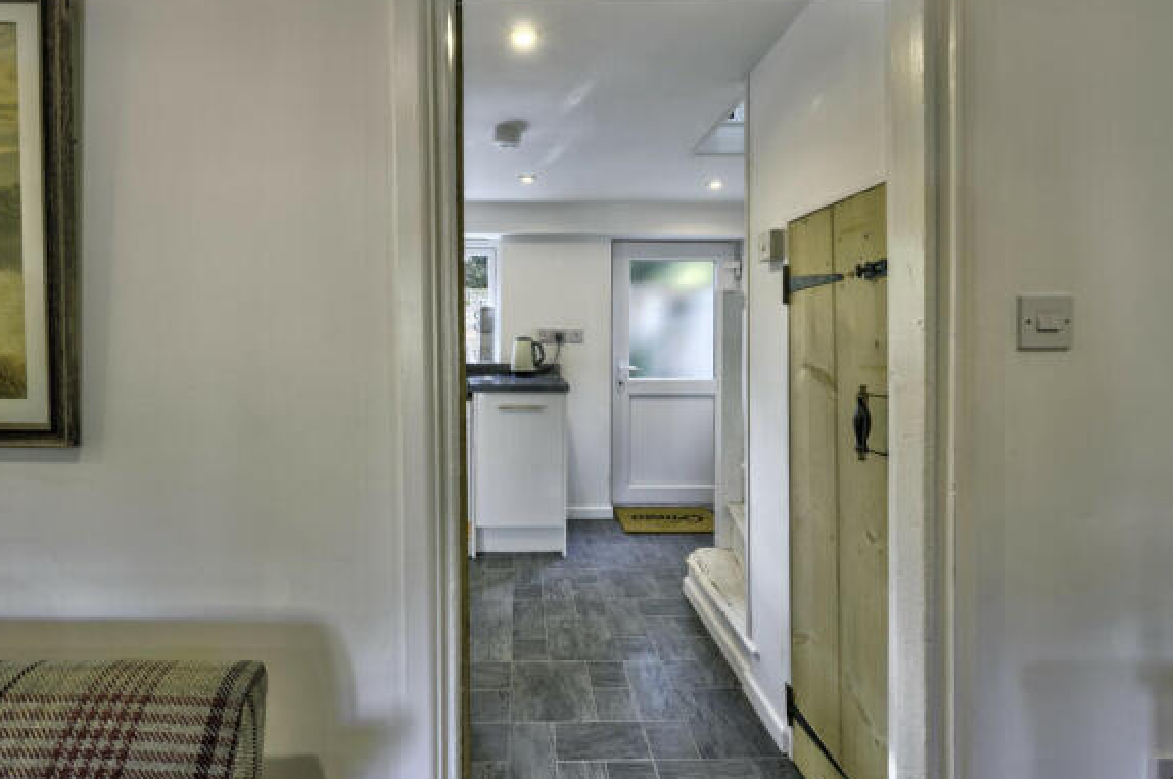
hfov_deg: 96.5
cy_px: 370
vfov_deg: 73.5
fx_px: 521
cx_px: 531
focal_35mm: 16
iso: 100
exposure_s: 1/4
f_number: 7.1
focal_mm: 14
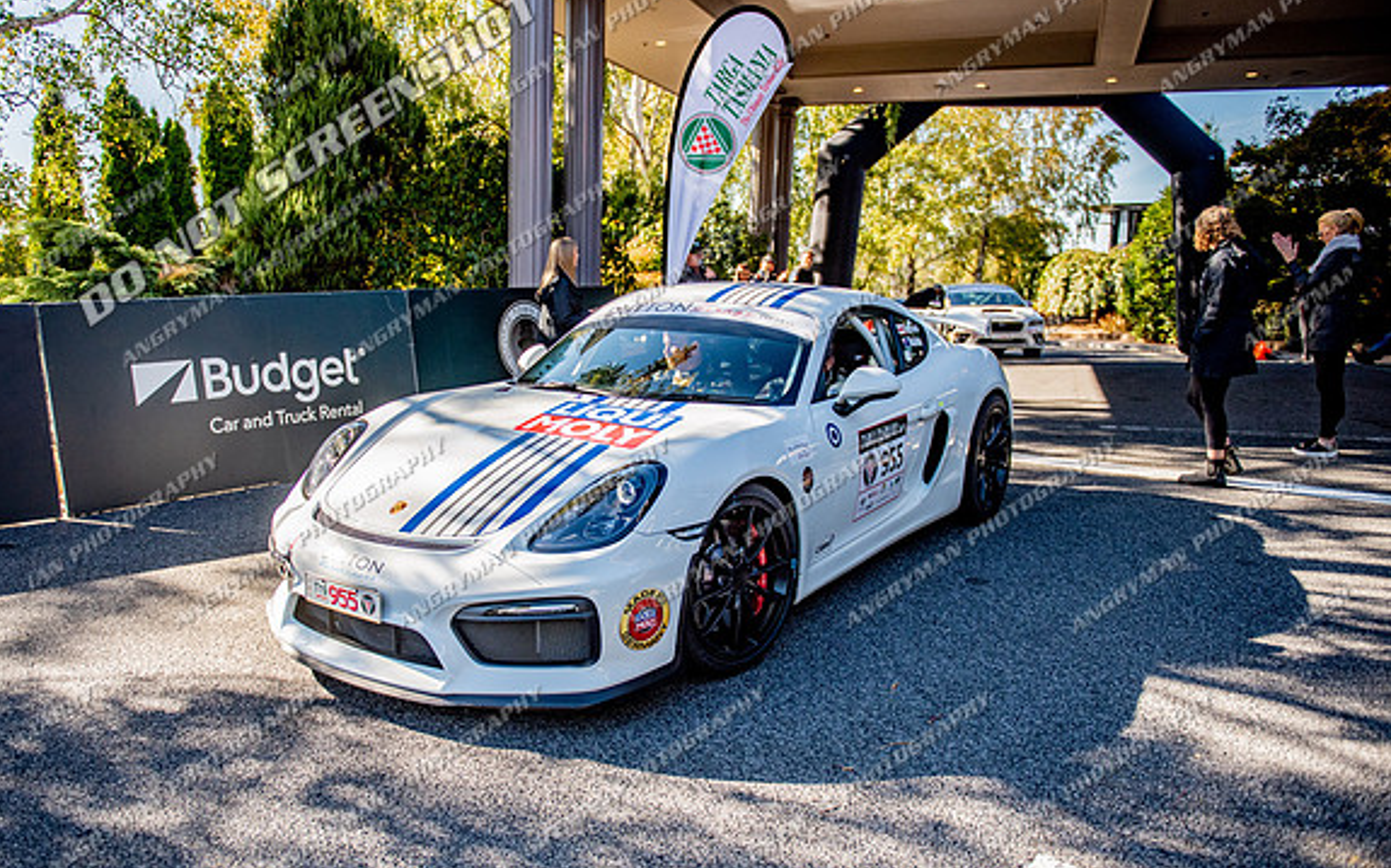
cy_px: 459
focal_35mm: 27
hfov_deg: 68.2
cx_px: 626
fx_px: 1023
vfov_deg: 46.0
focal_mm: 24
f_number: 2.8
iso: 500
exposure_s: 1/4000
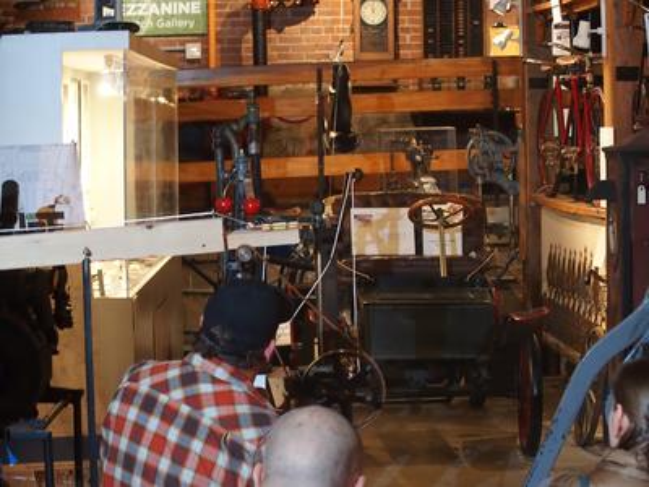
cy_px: 244
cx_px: 324
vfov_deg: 16.1
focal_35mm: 92
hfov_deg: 21.3
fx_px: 1725
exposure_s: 1/25
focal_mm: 19.6
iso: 800
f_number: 2.8
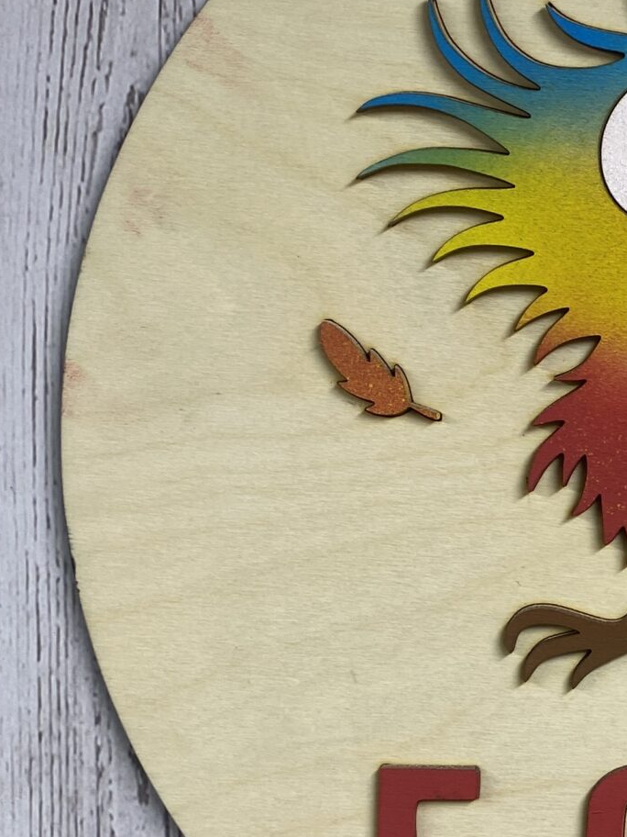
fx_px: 1763
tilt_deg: -7.0
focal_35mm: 73
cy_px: 520
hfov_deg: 19.0
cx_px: 754
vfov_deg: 26.6
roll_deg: +0.3
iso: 40
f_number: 1.8
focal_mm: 4.25
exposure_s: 1/120
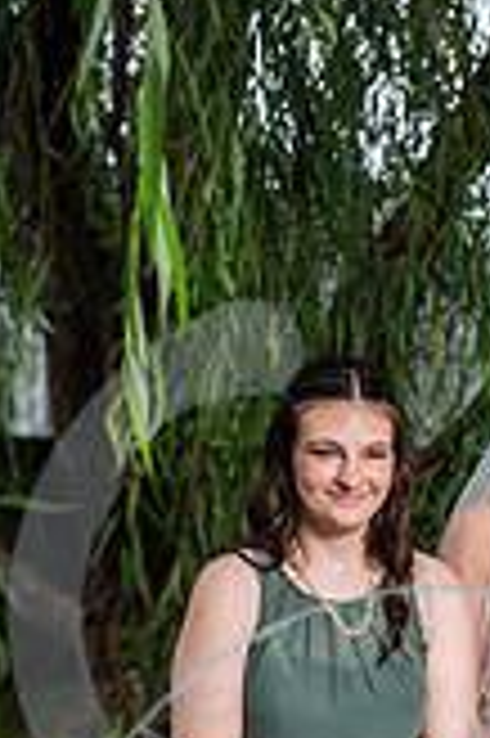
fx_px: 1350
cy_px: 662
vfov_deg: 29.3
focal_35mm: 66
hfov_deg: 18.9
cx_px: 652
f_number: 2.8
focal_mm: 24
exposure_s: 1/250
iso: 100
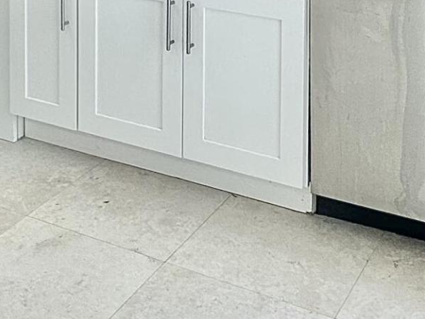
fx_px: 835
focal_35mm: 68
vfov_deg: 18.5
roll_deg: -0.3
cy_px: -192
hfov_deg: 28.6
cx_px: 204
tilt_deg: -2.9
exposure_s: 1/120
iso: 64
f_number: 2.2
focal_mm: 2.22
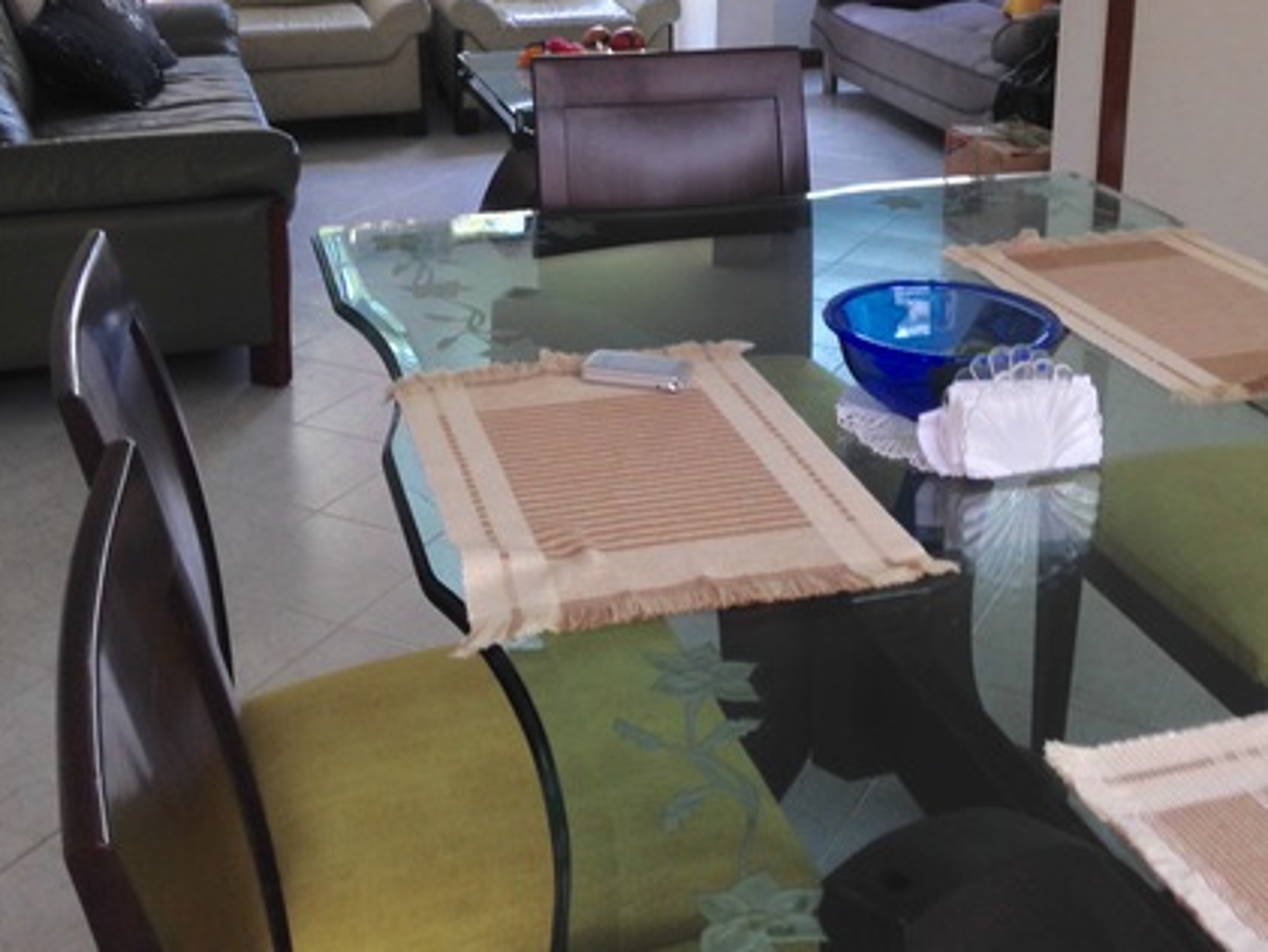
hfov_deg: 40.4
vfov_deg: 29.8
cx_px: 657
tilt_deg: -16.8
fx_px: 1722
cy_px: 121
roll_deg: -1.2
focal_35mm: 47
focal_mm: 4.12
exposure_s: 1/60
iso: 50
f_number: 2.4
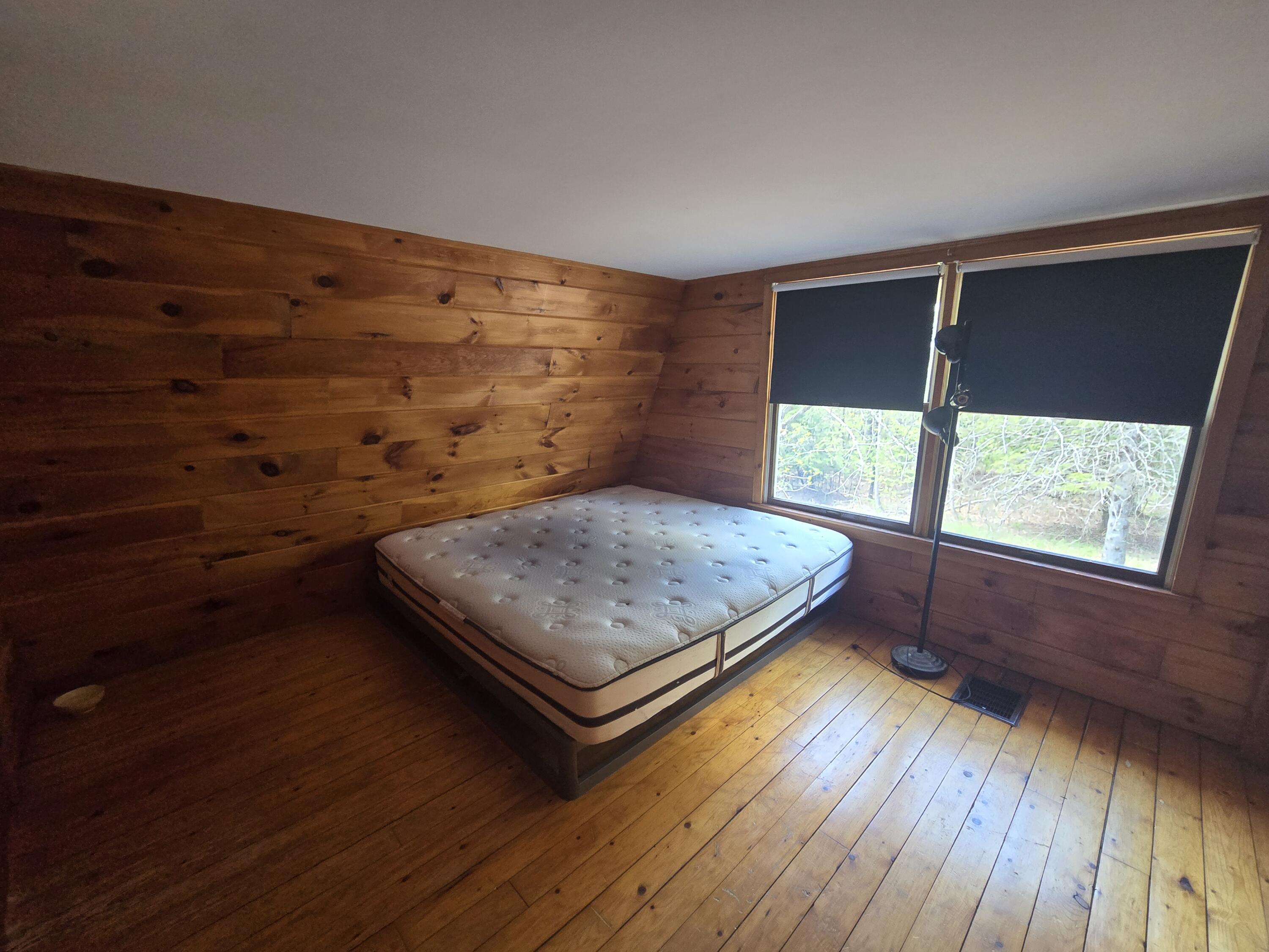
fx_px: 477
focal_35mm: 13
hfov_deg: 106.2
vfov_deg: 89.9
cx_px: 634
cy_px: 476
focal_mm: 2.2
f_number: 2.2
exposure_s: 1/60
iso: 250
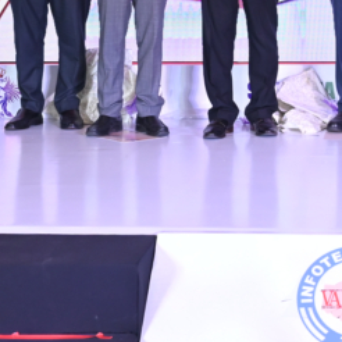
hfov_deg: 17.1
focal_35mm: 100
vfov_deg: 16.6
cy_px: -77
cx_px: 309
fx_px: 1118
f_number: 5
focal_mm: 29
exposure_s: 1/200
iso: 2000
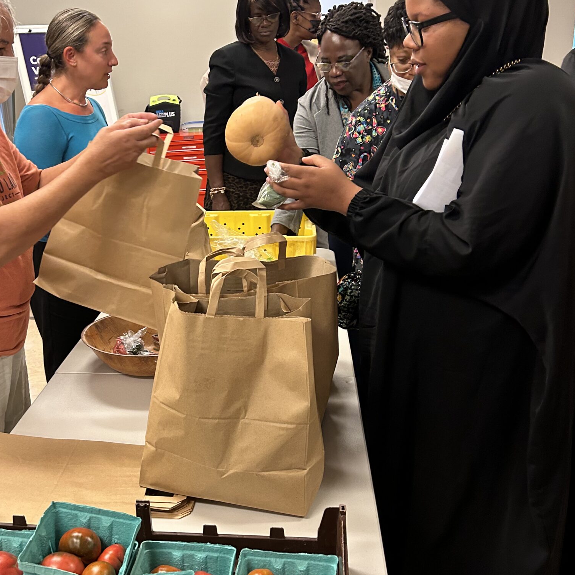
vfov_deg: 42.8
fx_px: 733
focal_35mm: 39
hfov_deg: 42.5
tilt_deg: -17.9
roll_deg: +2.4
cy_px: 298
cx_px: 217
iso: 250
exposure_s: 1/60
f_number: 1.5
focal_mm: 5.7
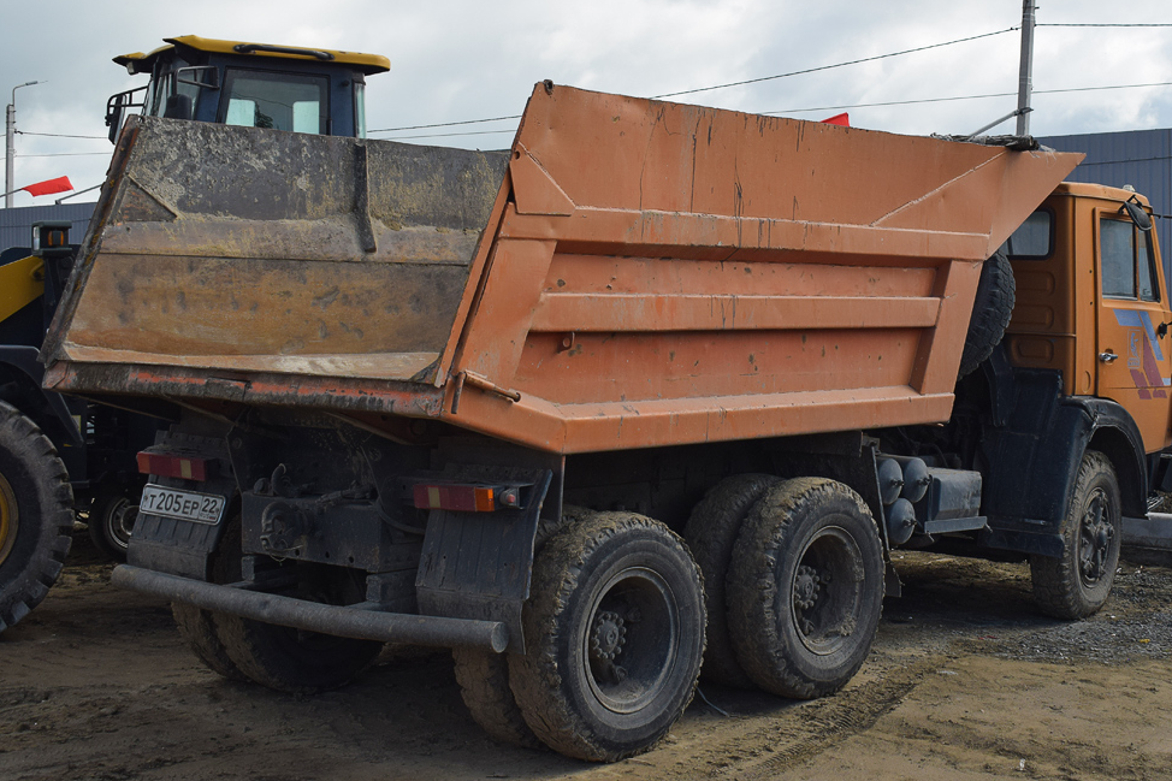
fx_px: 1745
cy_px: 312
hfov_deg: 37.1
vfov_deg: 25.2
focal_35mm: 54
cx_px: 669
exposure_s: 1/640
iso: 200
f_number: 6.3
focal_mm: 29
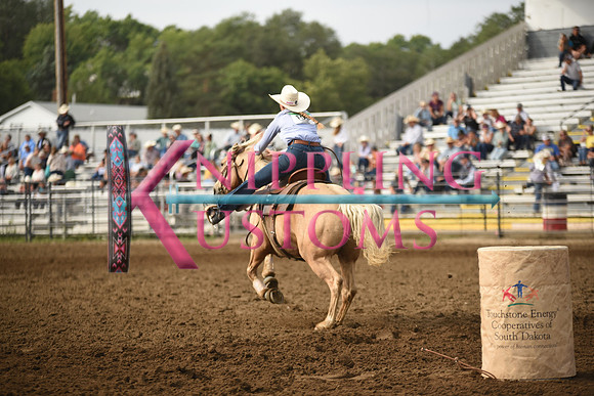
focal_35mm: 150
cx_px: 297
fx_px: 2475
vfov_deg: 9.2
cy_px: 198
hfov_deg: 13.7
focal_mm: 150
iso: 400
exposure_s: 1/4000
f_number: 2.8
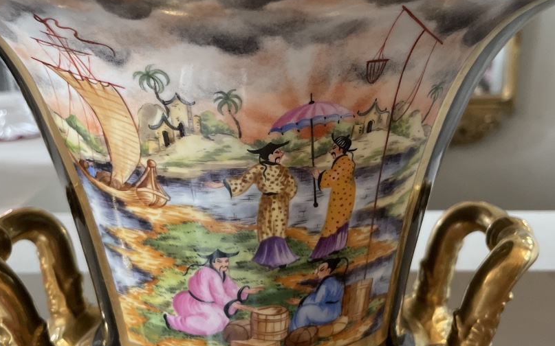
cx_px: 294
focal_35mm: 41
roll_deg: +0.7
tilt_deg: -11.5
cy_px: 142
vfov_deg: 31.2
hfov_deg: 48.2
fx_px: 620
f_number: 1.6
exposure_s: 1/50
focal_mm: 4.2
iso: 320
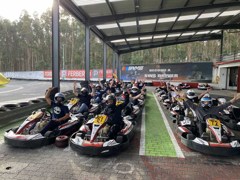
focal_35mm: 26
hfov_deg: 67.3
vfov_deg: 53.1
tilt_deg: -5.3
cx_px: 120
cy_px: 90
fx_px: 180
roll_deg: -1.1
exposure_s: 1/165
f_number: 1.8
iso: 32
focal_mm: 4.25
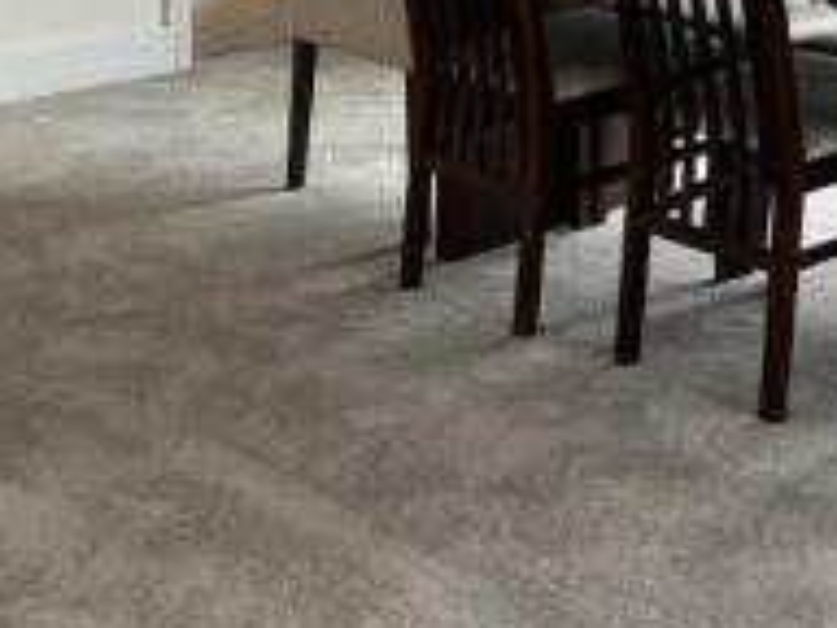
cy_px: -212
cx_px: 634
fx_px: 1910
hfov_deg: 24.4
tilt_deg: -5.2
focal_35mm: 79
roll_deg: -0.3
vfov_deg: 17.4
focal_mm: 5.1
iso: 50
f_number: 1.6
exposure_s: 1/390
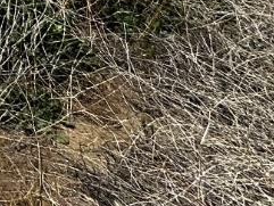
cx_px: -448
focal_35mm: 87
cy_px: -324
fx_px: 689
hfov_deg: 13.3
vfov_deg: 12.4
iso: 50
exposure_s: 1/2681
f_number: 2.2
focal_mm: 2.22
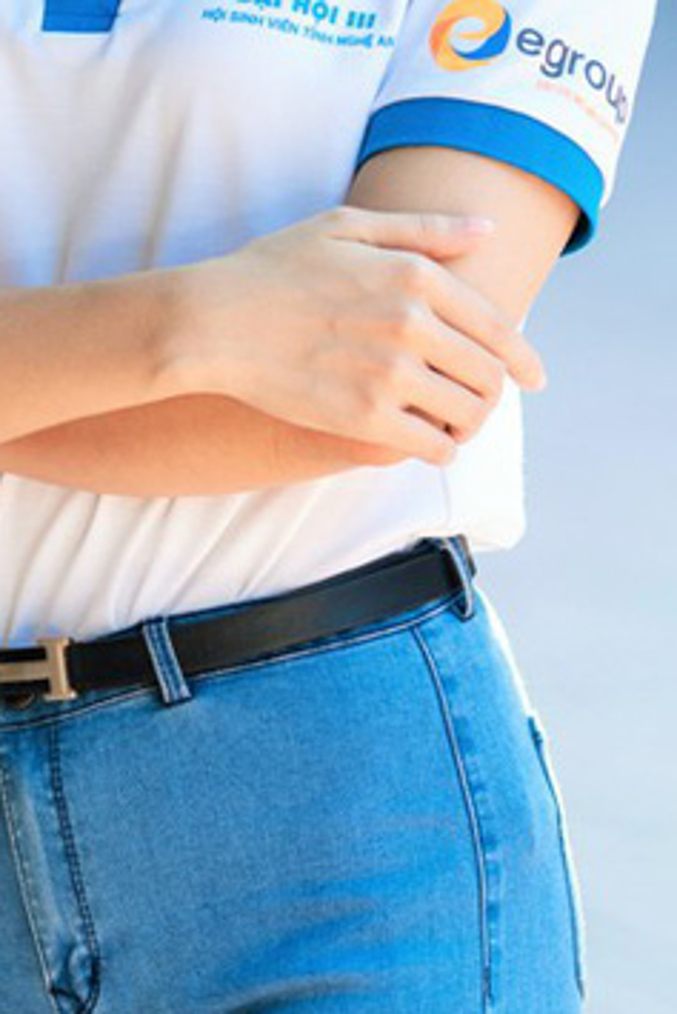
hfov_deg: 3.8
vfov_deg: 5.6
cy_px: 151
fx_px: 10285
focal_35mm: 365
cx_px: 109
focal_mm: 135
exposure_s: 1/320
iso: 250
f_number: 2.8
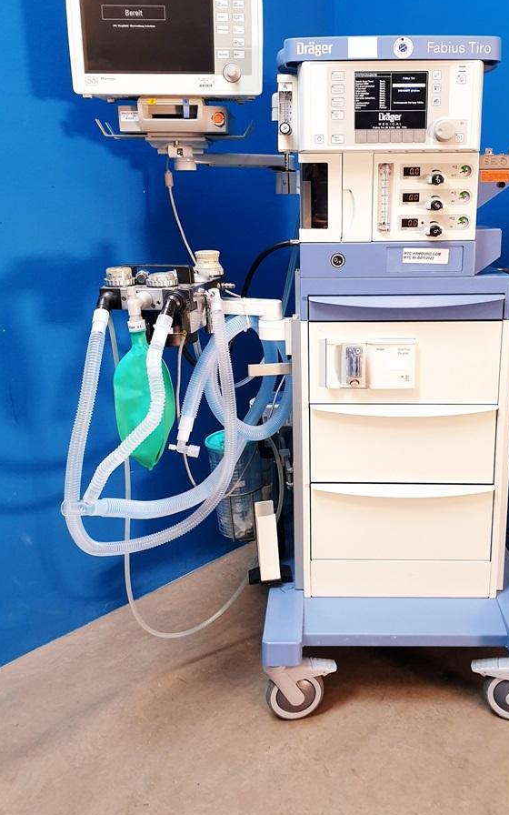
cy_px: 360
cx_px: 312
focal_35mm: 31
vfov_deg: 61.1
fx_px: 688
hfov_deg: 40.4
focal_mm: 4.3
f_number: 2.4
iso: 200
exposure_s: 1/50
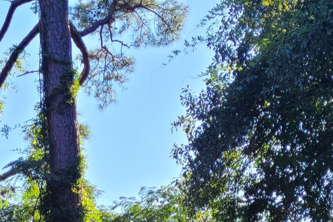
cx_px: 66
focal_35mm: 98
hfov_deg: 20.6
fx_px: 906
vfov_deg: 12.6
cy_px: 417
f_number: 1.8
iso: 40
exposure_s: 1/460
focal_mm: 5.4
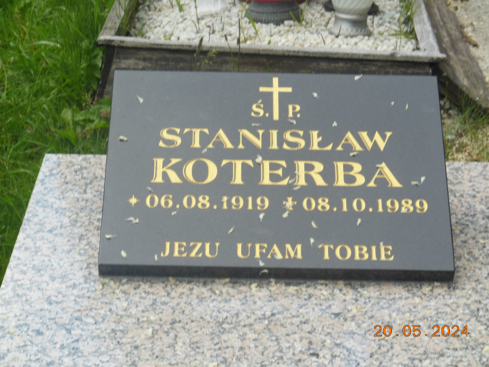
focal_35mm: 111
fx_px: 1568
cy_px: 184
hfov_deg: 17.7
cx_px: 244
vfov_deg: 13.3
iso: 125
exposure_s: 1/200
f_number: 4.8
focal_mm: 19.7
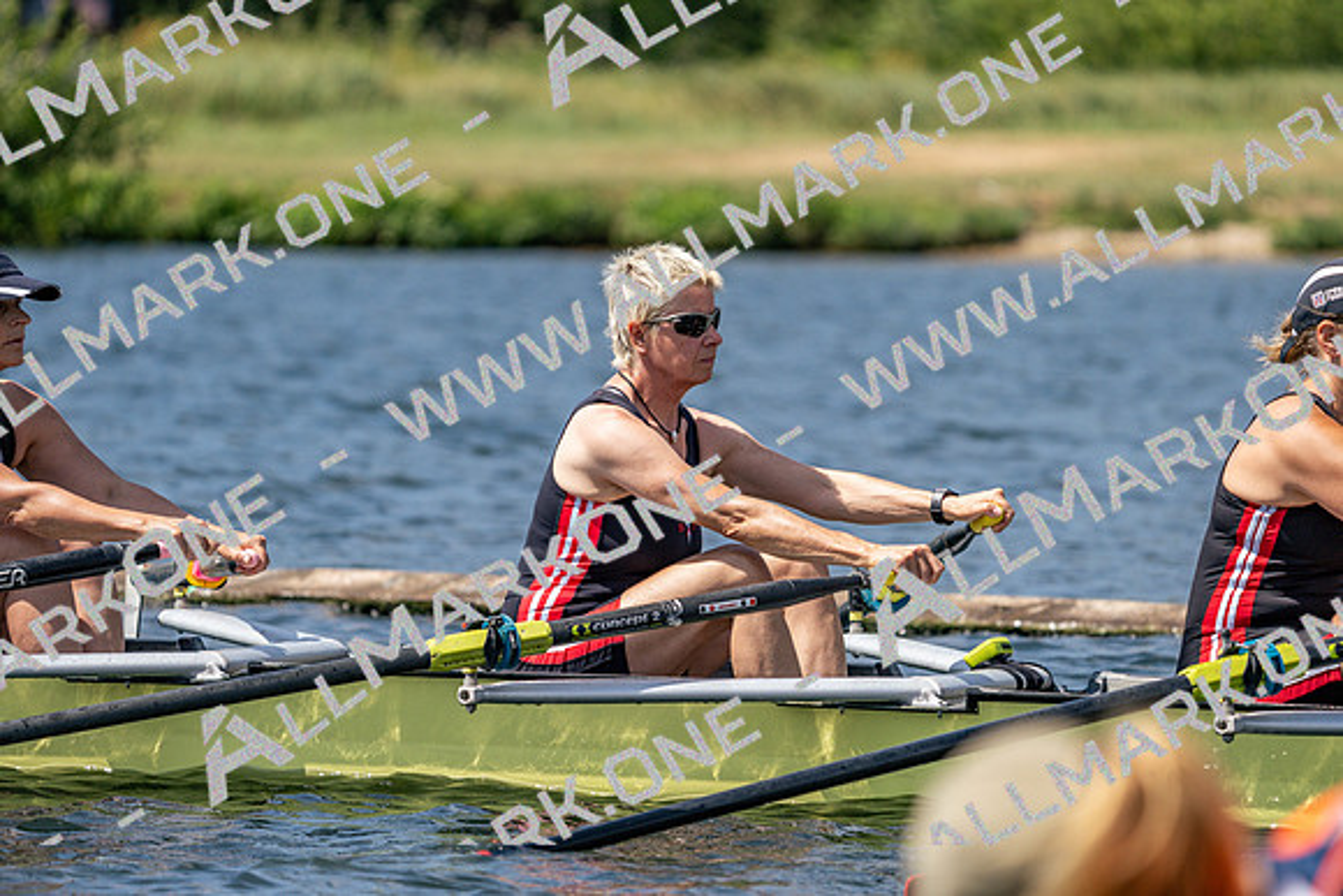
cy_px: 448
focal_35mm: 326
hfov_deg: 6.3
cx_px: 672
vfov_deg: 4.2
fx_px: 12164
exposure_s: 1/2000
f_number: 6.3
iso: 250
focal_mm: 326
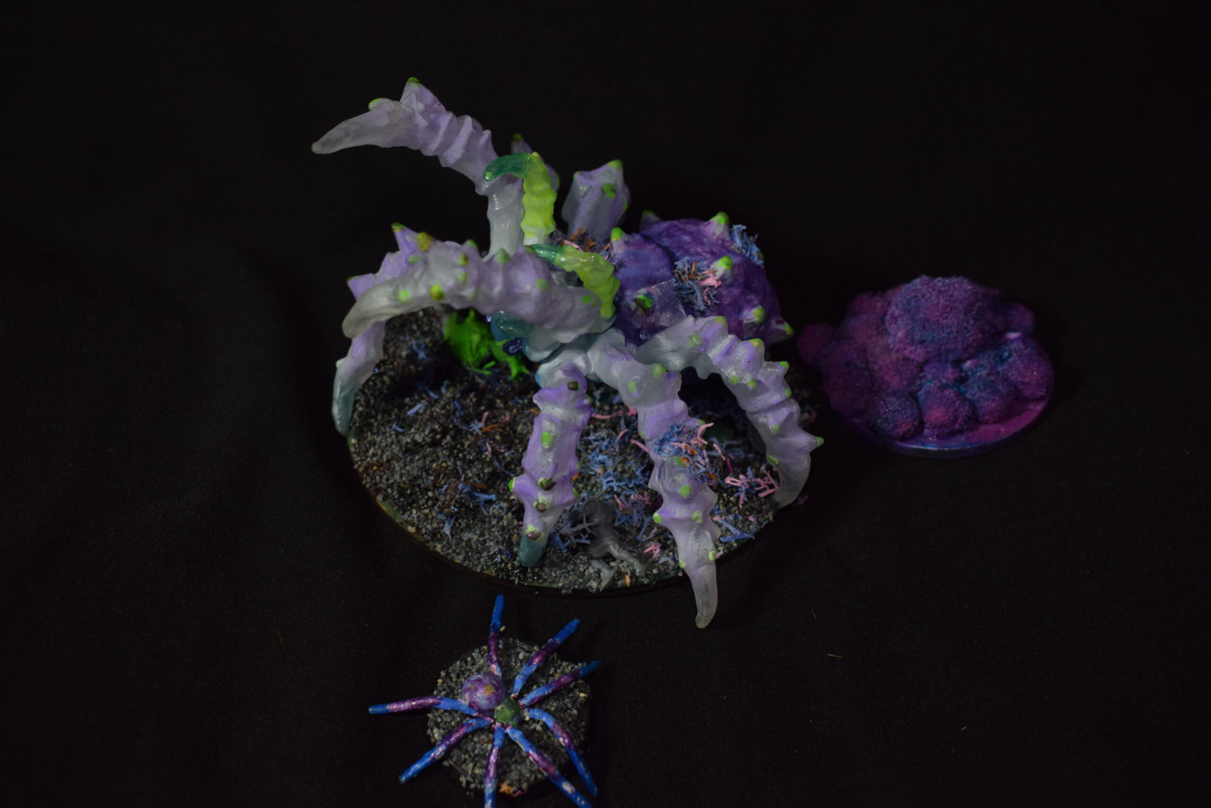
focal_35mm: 44
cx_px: 606
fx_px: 1463
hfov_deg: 45.0
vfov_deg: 30.9
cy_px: 404
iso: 400
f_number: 5.6
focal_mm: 29
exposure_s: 1/30
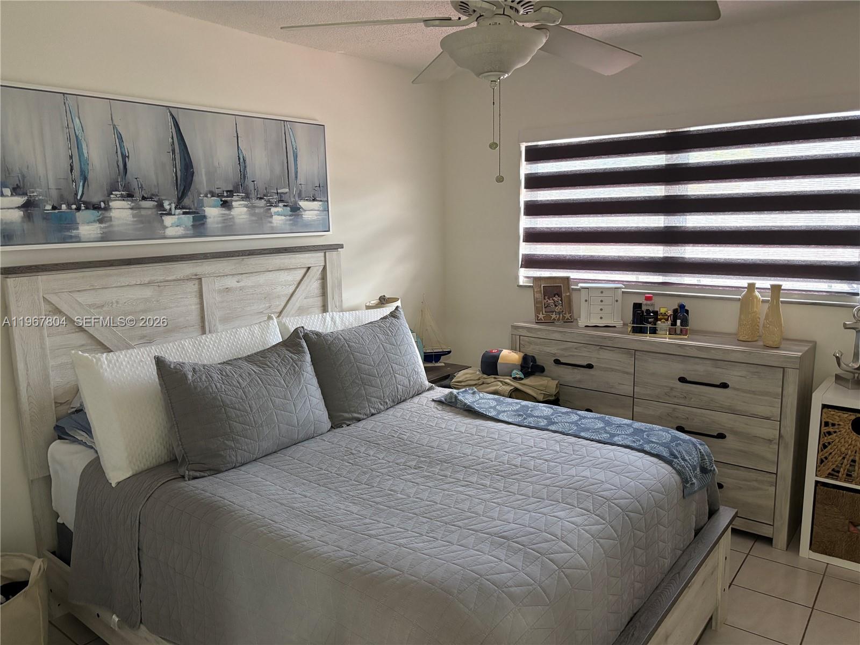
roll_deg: +0.4
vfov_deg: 53.1
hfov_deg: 67.3
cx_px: 430
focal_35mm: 26
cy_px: 322
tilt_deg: -9.4
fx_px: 646
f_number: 1.6
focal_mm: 5.96
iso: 400
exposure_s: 1/60
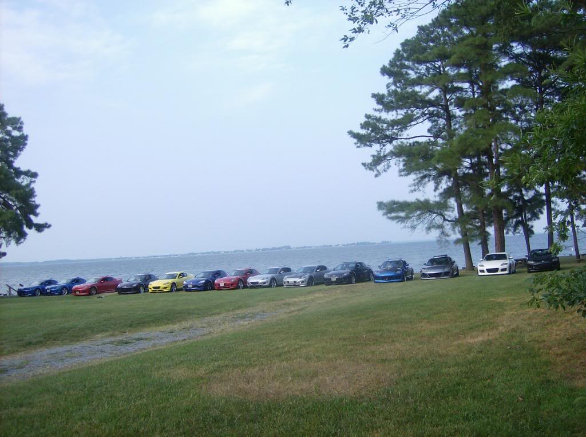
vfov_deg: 39.5
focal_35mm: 36
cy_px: 218
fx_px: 608
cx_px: 293
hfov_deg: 51.5
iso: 100
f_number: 2.8
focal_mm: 6
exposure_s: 1/425
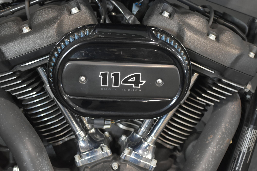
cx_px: 128
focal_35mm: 68
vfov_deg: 20.2
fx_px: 482
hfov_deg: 29.9
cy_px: 86
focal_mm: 45
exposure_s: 1/13
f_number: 5.3
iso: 1600
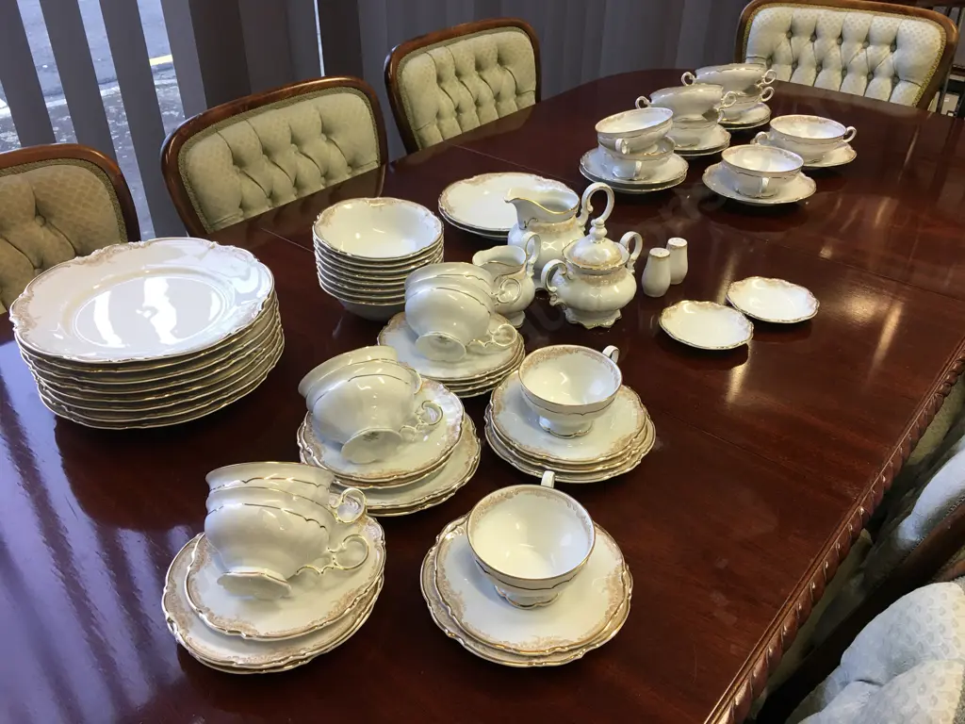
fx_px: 808
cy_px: 362
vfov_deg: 48.2
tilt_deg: -33.2
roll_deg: -1.3
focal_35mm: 29
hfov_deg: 61.7
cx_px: 482
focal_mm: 4.15
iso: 50
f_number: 2.2
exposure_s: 1/33
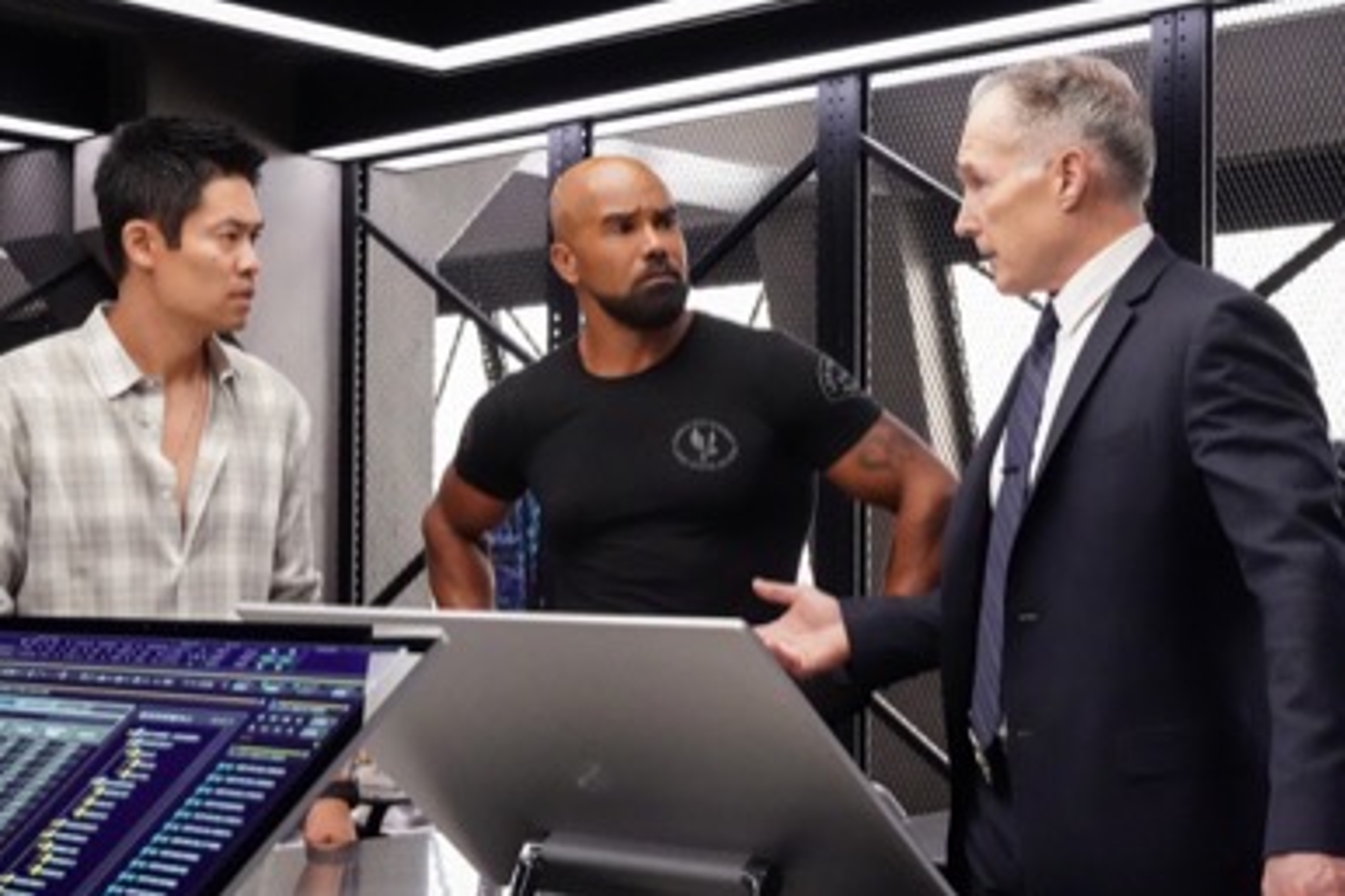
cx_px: 585
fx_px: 2129
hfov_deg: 35.0
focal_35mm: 57
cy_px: 507
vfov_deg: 23.7
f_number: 8
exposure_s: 1/160
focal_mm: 44
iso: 20000
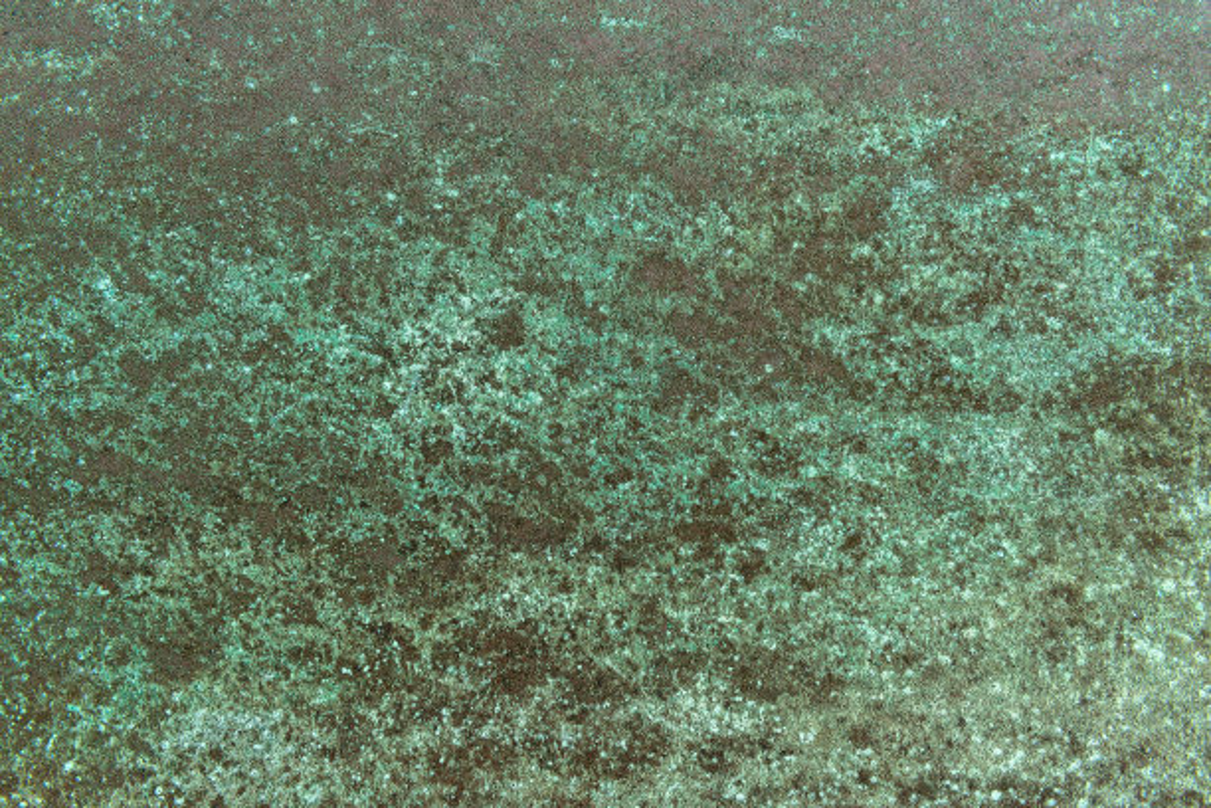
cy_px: 404
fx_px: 1278
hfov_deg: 50.7
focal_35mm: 38
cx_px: 606
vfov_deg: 35.1
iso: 100
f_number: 9
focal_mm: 38
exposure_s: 1/200
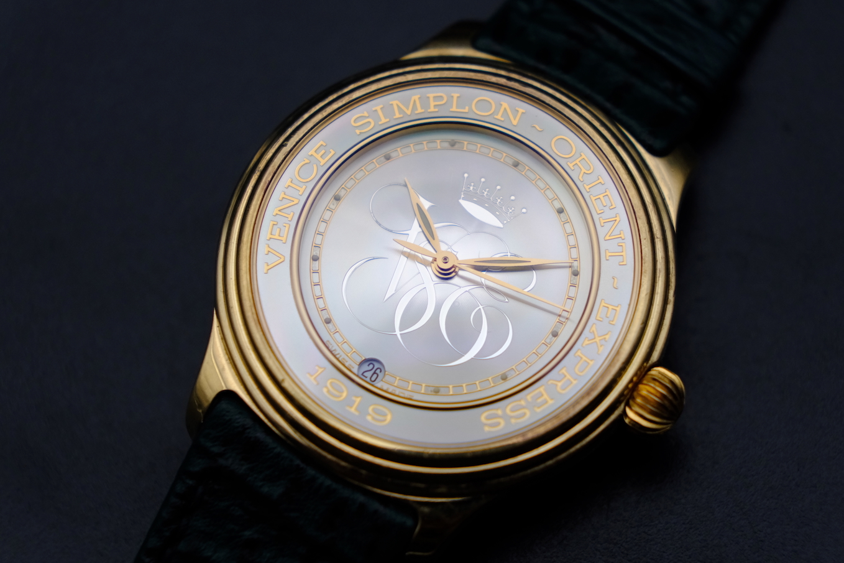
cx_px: 422
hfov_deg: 24.5
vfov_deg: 16.5
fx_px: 1946
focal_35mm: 83
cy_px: 282
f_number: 5
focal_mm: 55
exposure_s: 1/3200
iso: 1600
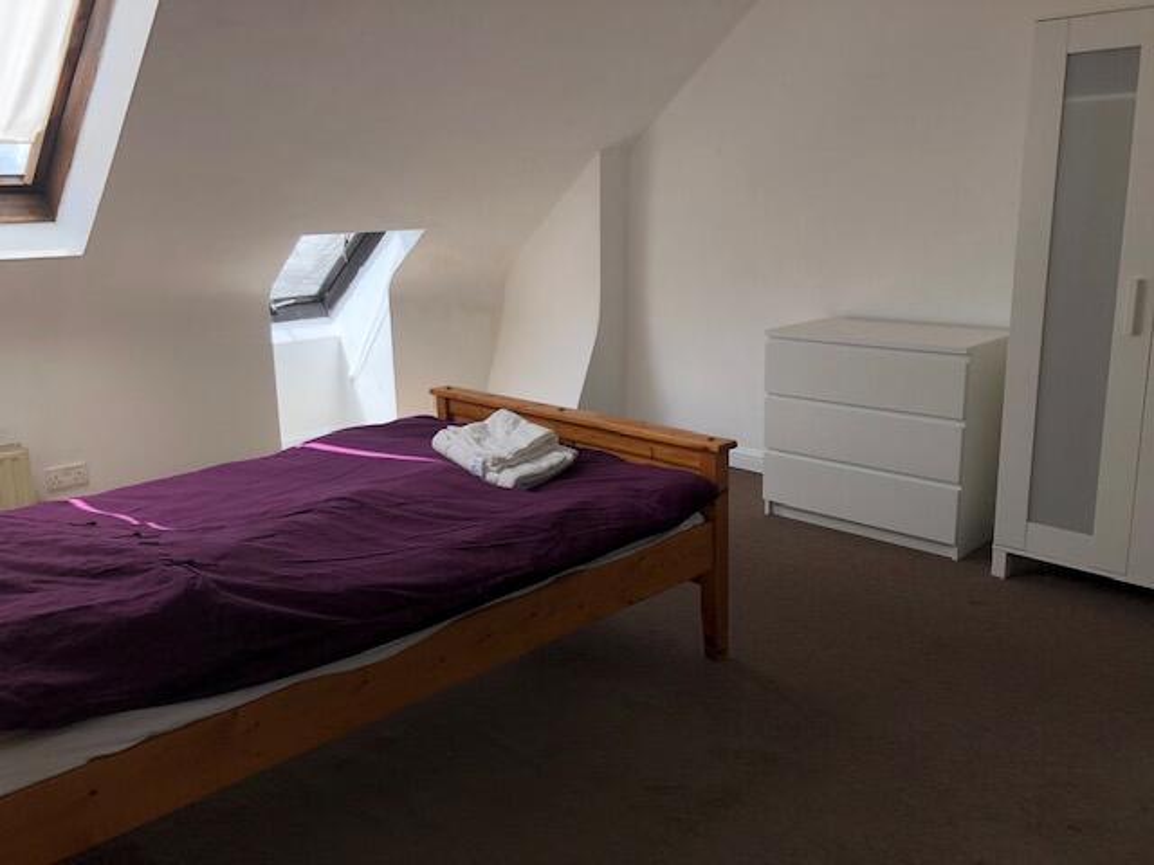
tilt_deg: -11.5
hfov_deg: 63.4
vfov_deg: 49.7
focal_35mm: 28
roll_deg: +1.9
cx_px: 577
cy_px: 432
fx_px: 933
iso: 20
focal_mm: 4
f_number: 1.8
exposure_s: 1/430
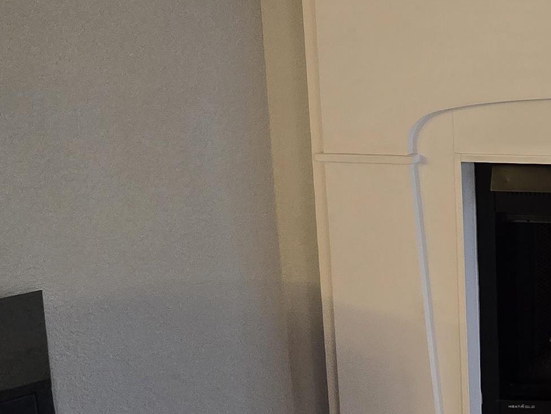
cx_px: 733
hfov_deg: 32.8
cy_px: 96
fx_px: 653
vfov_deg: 34.3
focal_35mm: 41
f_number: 2.2
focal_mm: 2.2
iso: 400
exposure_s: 1/60
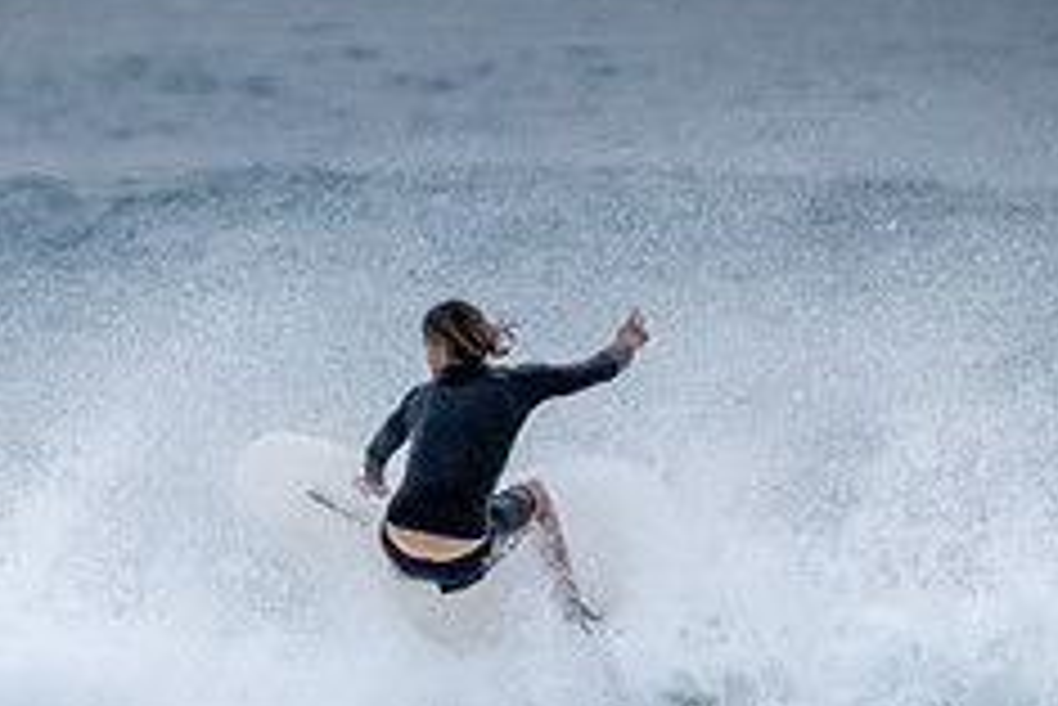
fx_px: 58047
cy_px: 812
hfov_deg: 1.0
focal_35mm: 1974
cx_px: 365
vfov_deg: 0.7
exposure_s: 1/2000
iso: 10000
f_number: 11
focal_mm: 800
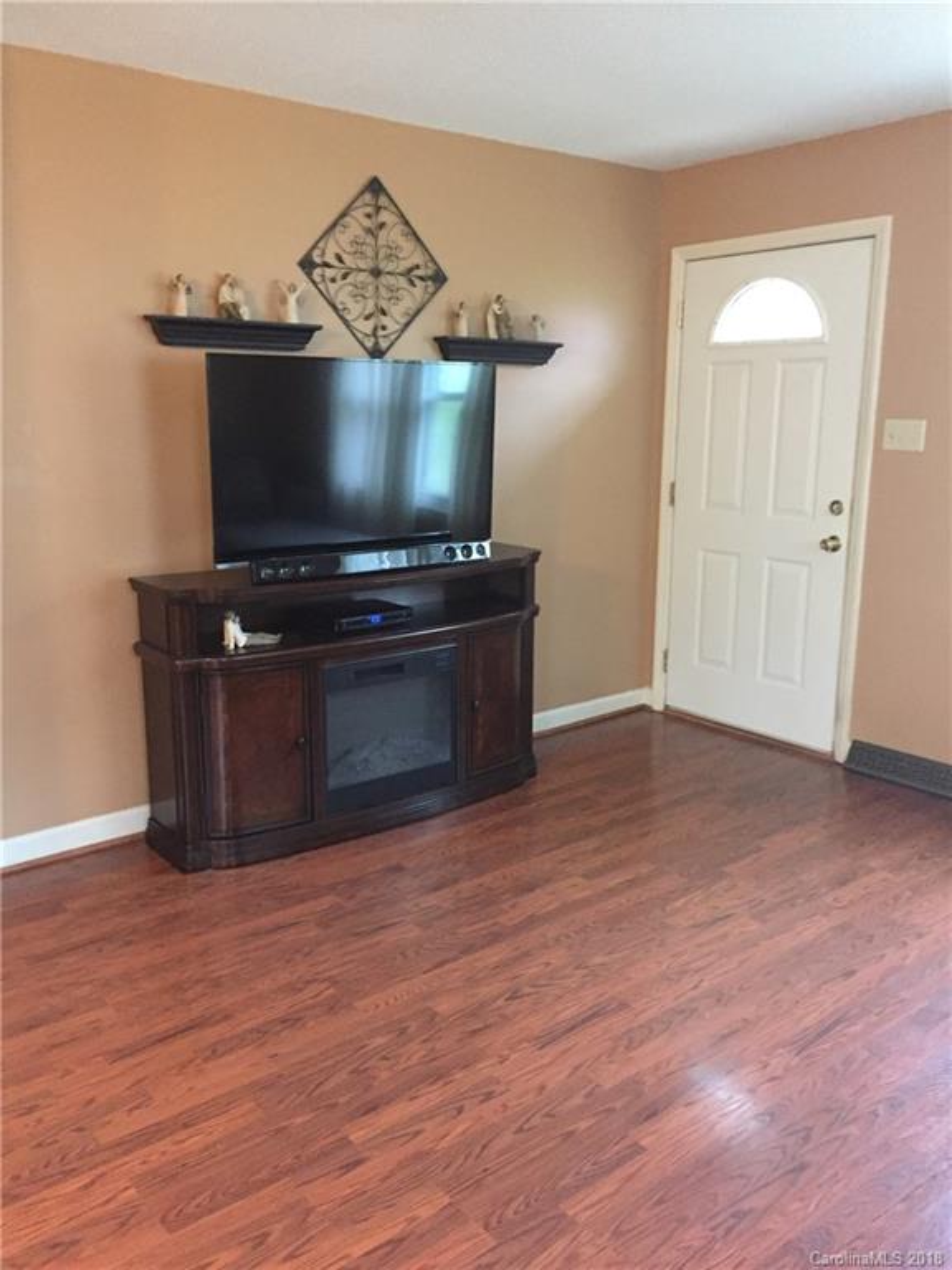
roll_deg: -0.1
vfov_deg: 61.7
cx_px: 476
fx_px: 1063
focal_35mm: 29
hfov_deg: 48.2
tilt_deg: -9.1
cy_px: 635
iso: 400
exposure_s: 1/15
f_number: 2.2
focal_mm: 4.15
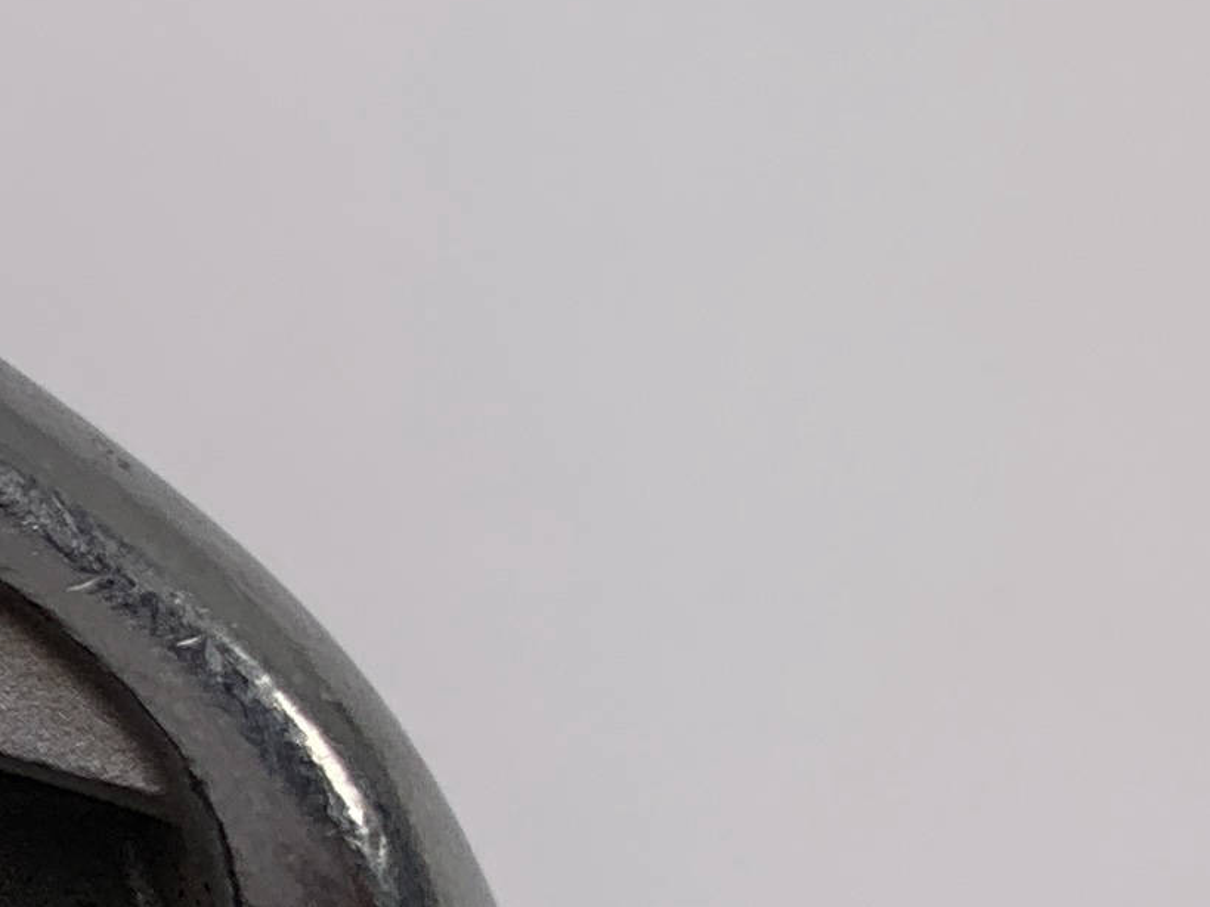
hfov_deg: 13.4
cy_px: 1455
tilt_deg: -65.6
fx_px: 4474
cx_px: -1146
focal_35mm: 128
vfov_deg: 11.0
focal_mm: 4.25
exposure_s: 1/356
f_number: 1.8
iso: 25
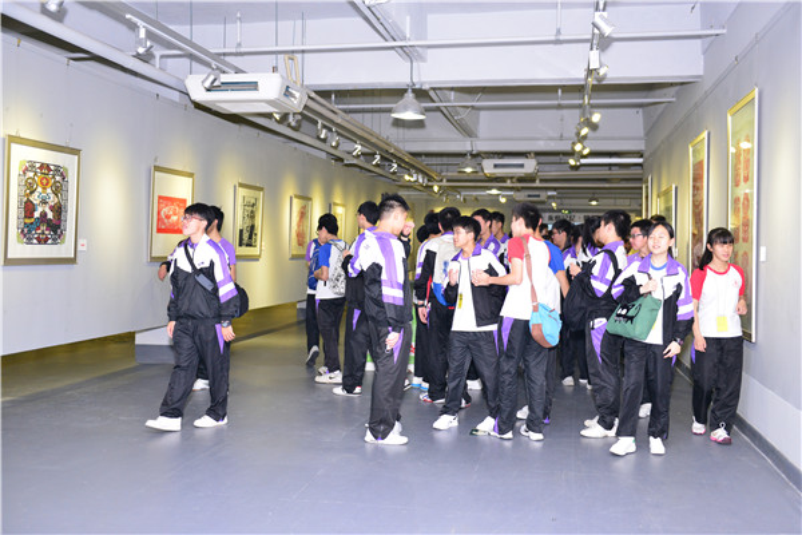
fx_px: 846
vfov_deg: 35.1
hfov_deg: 50.7
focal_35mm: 38
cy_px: 268
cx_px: 401
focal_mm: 38
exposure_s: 1/250
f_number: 2.8
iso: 1250
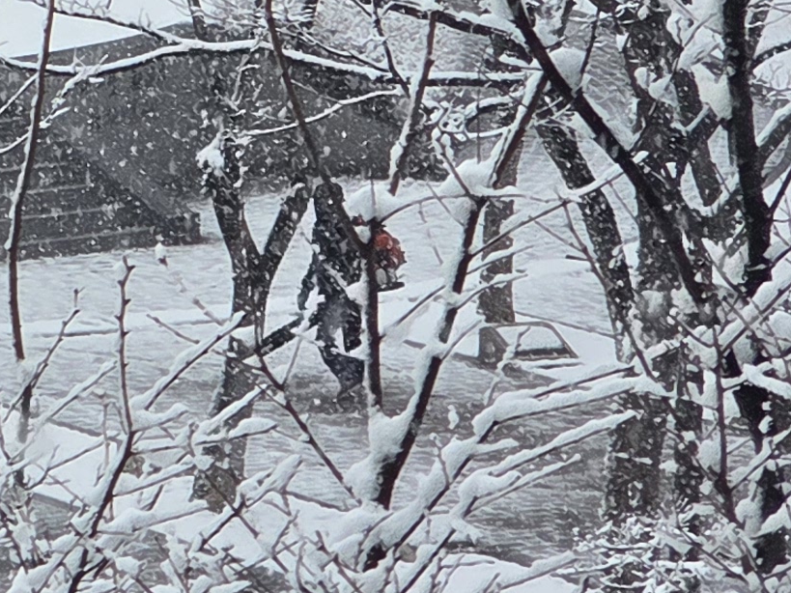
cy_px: -475
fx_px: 7700
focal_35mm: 337
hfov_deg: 5.7
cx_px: -781
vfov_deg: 4.4
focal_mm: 7
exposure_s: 1/265
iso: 25
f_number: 2.4
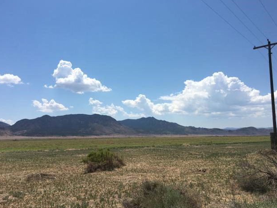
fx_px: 240
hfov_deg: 60.0
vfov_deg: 46.8
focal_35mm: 30
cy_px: 104
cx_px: 142
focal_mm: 4.15
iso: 25
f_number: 2.2
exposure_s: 1/3344
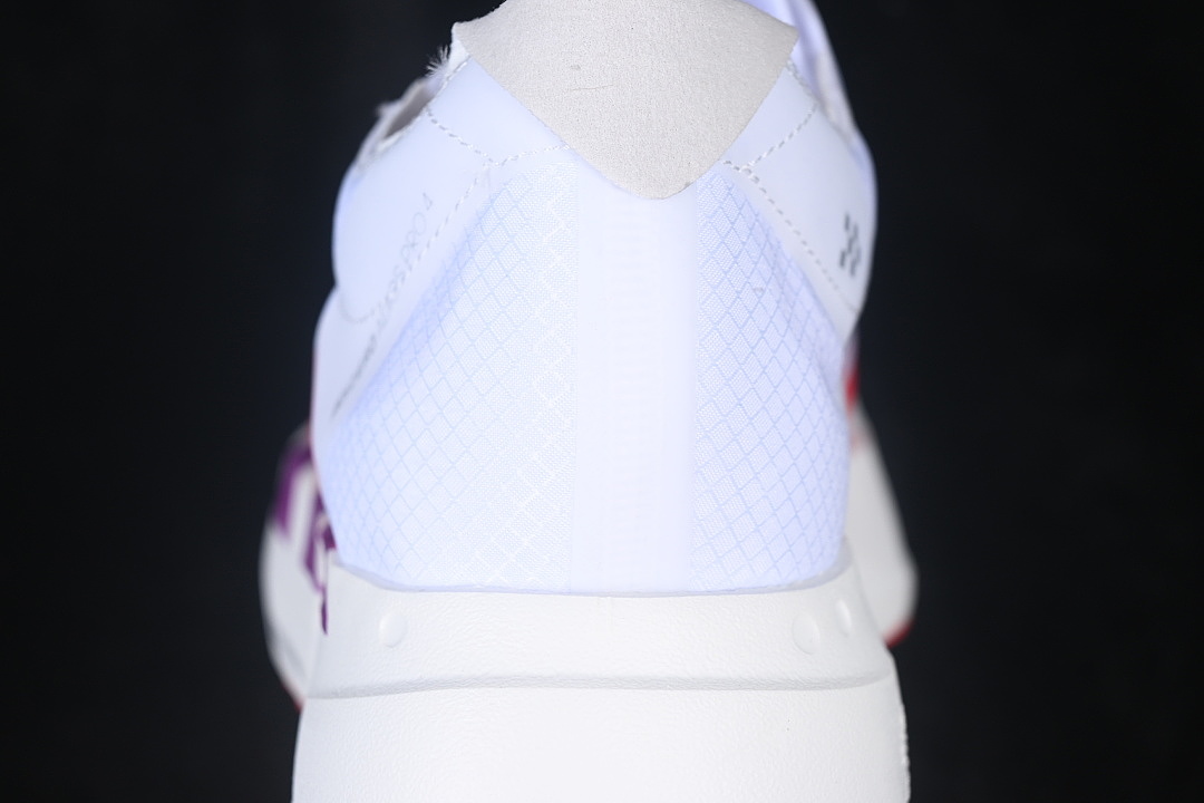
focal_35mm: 75
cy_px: 402
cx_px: 602
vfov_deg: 18.2
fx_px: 2508
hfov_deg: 27.0
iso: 160
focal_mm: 50
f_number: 7.1
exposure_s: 1/80
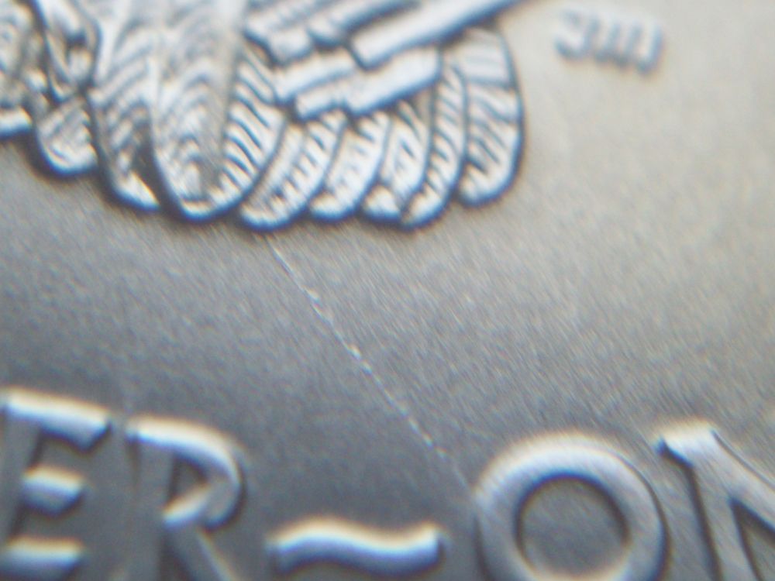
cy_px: 290
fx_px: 2418
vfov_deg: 13.7
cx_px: 388
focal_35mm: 108
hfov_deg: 18.2
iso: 160
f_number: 4.8
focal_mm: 18
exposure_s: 1/31.4
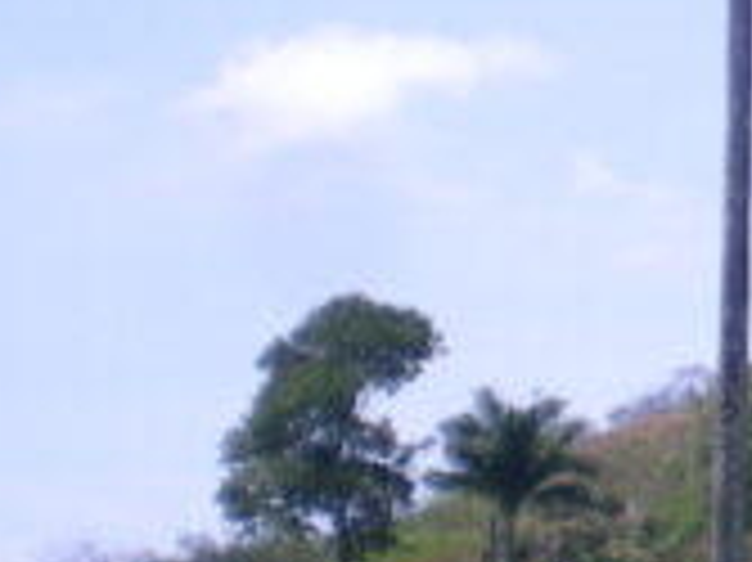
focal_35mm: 202
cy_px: 162
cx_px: 1333
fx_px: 4385
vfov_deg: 7.3
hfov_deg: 9.4
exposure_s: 1/286
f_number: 4.9
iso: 50
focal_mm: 7.4
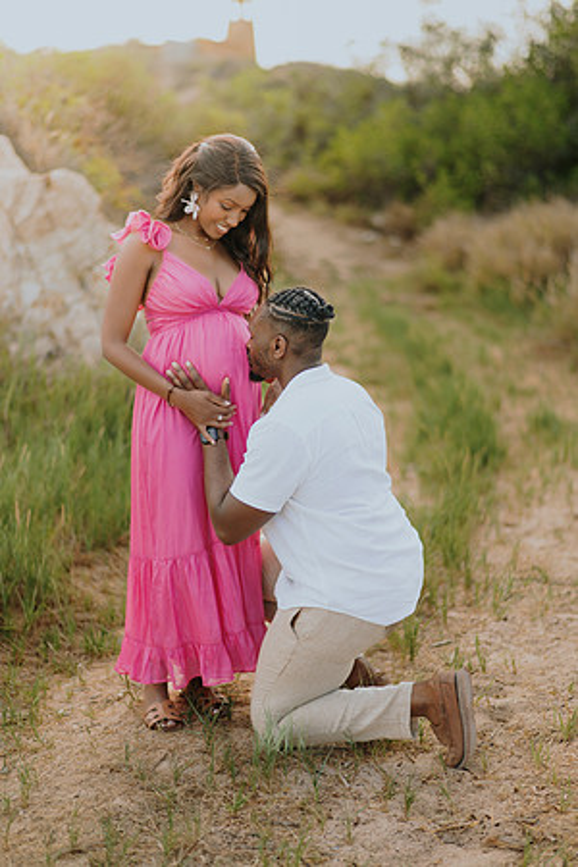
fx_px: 1397
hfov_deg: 23.4
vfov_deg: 34.5
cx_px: 289
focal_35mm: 58
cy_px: 434
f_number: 1.4
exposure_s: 1/640
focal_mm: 58
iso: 50
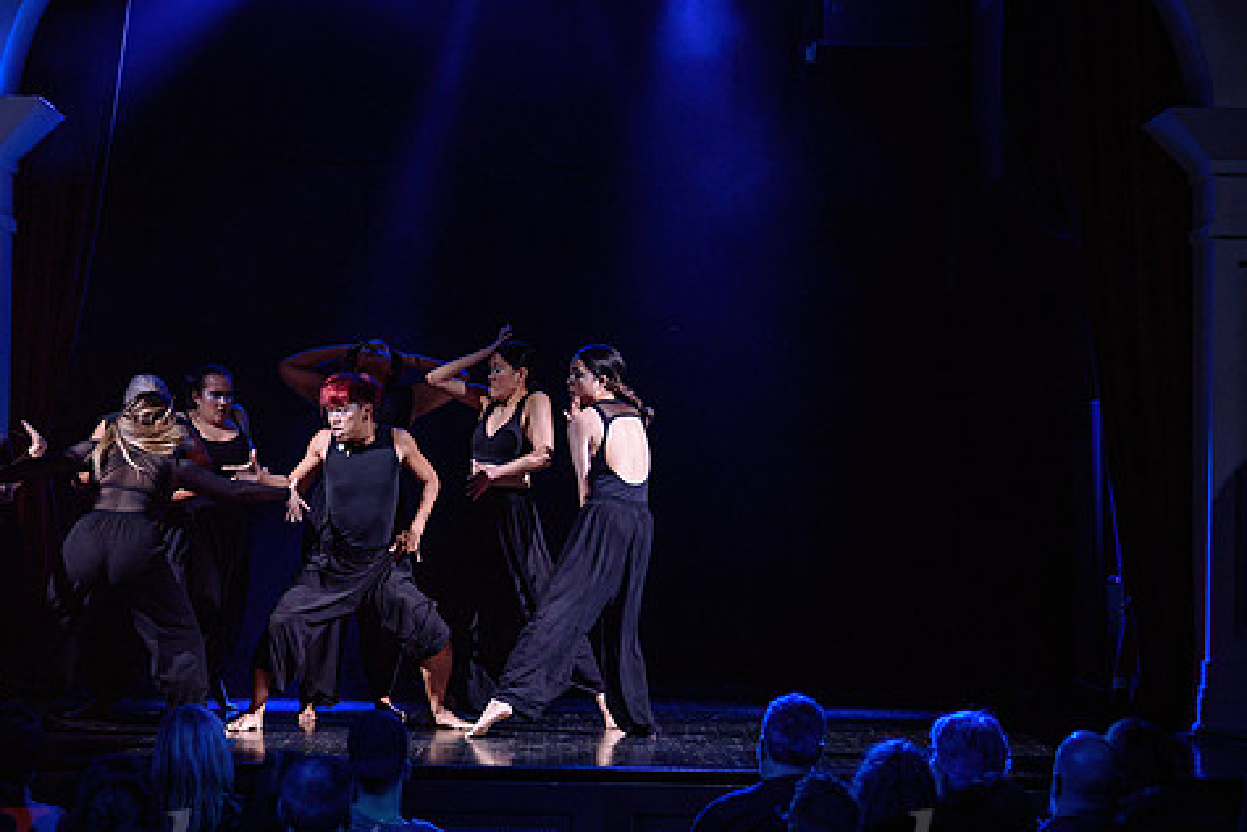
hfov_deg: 18.9
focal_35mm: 108
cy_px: 453
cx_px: 442
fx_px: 3742
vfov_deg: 12.7
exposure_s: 1/200
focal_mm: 70
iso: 1600
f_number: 2.8
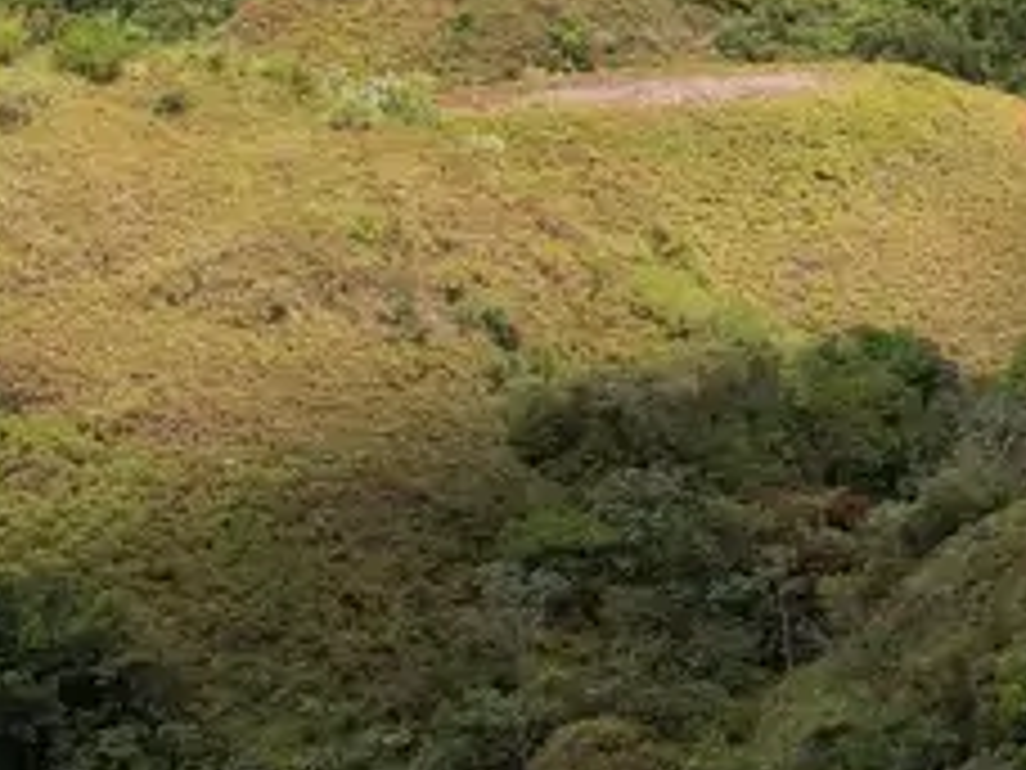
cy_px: 468
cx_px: 1768
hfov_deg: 10.5
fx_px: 5276
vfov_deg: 8.3
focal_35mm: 178
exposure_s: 1/40
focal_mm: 8.38
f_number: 2.8
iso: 100
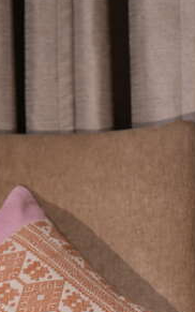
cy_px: 373
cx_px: -1
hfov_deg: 9.2
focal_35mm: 142
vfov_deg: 14.3
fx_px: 1207
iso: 100
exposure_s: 1/200
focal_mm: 30
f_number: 1.4
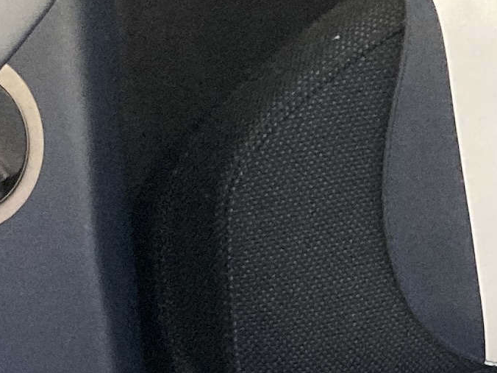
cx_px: 422
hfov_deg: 11.8
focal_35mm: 167
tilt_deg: -41.3
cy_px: 1015
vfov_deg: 7.9
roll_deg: -0.6
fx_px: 2398
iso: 400
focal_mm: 3.99
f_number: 1.8
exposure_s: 1/27
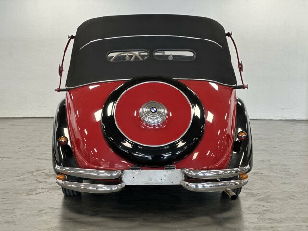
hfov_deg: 25.3
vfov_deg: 19.1
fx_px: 685
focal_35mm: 77
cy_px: 116
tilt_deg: -7.3
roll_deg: -0.6
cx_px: 154
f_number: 2.8
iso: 200
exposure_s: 1/40
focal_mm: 9
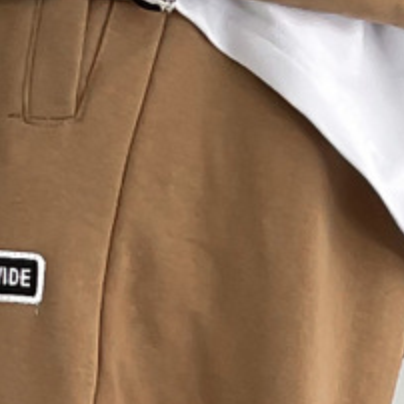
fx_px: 2680
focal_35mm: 203
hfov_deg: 8.6
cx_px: 190
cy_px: 1036
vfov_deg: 7.9
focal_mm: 3
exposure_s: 1/120
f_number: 1.8
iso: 20
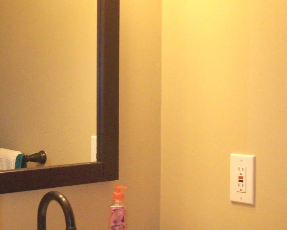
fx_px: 620
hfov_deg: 26.0
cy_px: 160
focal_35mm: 73
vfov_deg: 20.9
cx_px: 145
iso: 200
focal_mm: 6
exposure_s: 1/64
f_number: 2.7
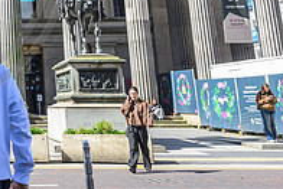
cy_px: -43
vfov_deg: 18.2
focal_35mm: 71
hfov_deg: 24.9
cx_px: -79
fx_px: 559
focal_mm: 24
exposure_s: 1/500
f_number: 6.3
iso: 500
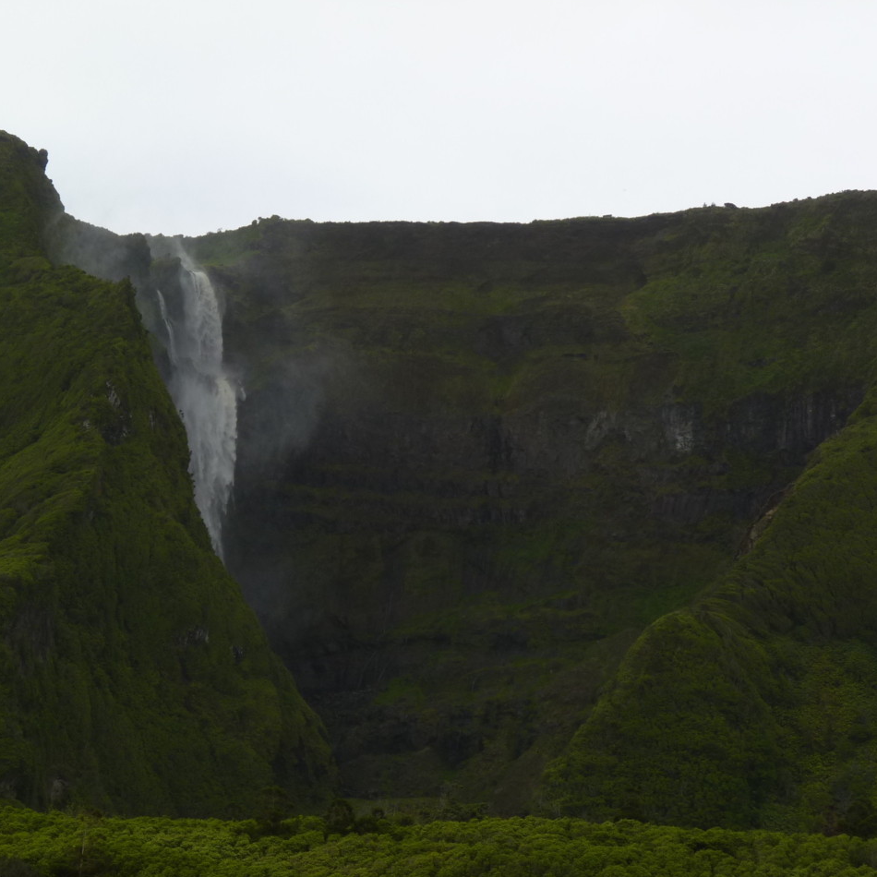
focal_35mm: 125
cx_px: 334
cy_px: 438
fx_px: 3583
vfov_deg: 14.0
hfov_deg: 13.9
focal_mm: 18.7
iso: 80
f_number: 5.6
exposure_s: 1/400
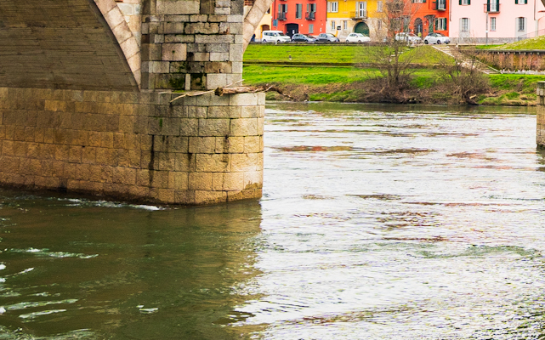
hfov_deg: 17.5
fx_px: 1693
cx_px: 647
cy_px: -69
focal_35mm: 114
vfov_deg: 11.3
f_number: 8
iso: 500
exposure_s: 1/200
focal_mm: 35
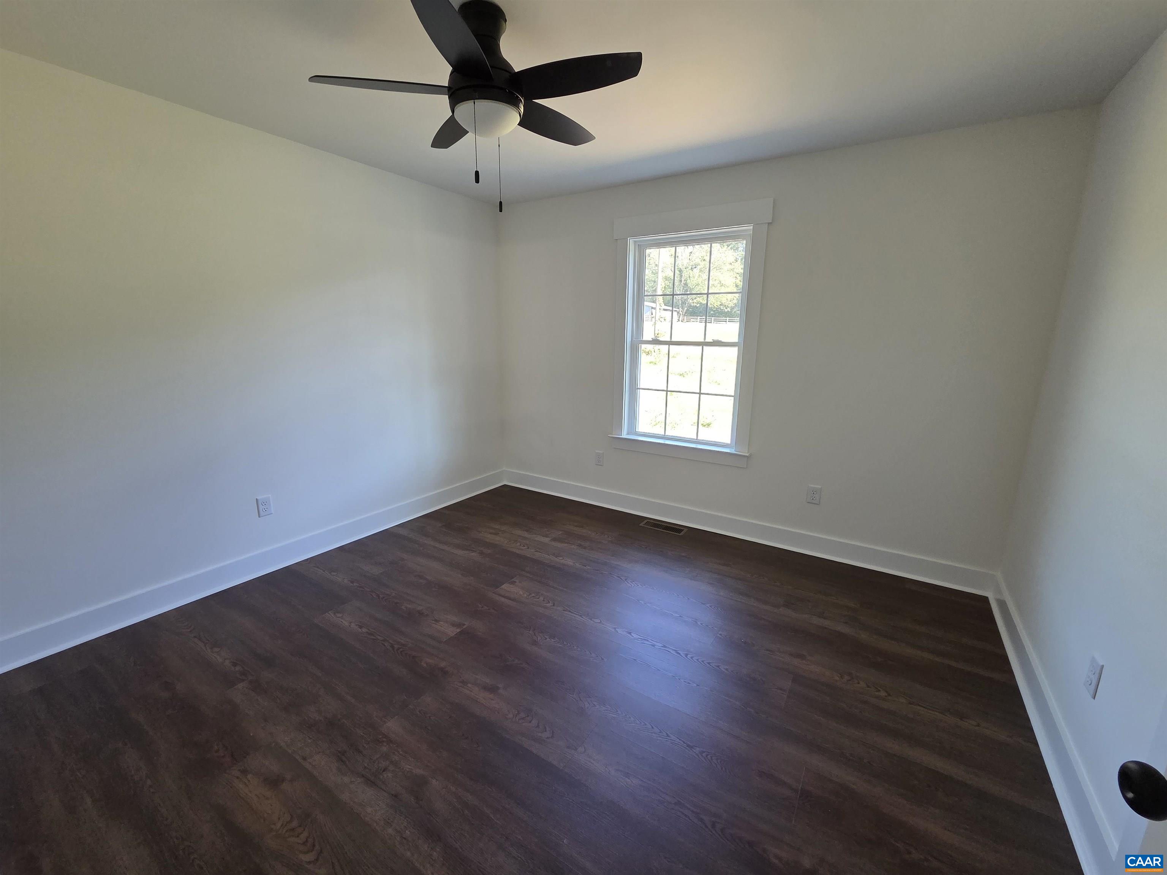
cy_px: 438
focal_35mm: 13
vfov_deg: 89.9
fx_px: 438
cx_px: 584
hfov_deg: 106.2
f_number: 2.2
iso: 200
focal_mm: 2.2
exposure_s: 1/60
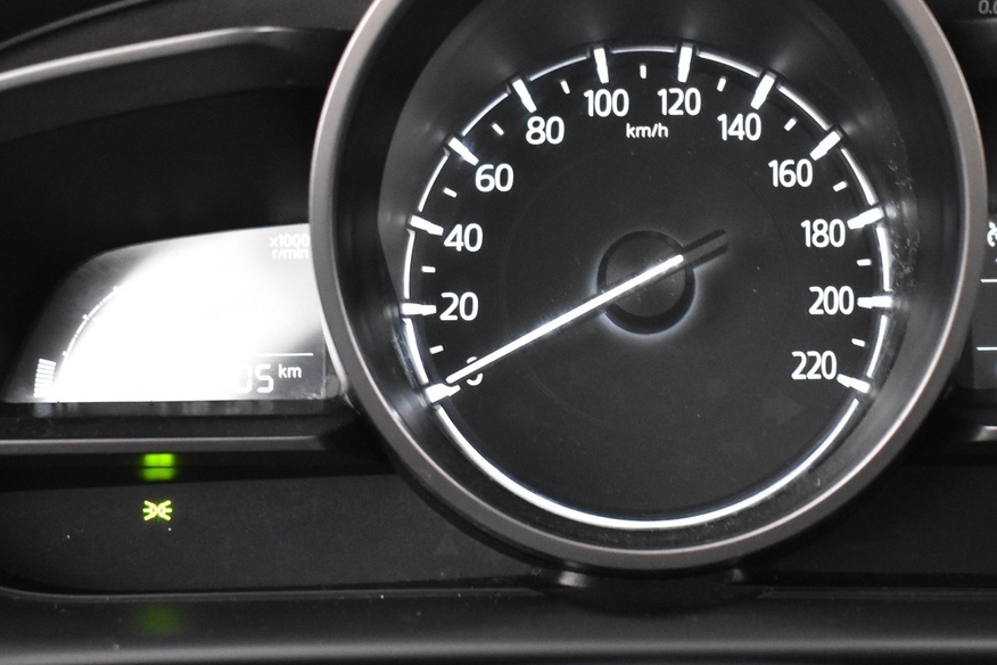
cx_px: 641
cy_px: 252
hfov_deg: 32.7
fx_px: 1689
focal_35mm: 61
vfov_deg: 22.2
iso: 3200
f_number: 3.8
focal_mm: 22
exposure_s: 1/13
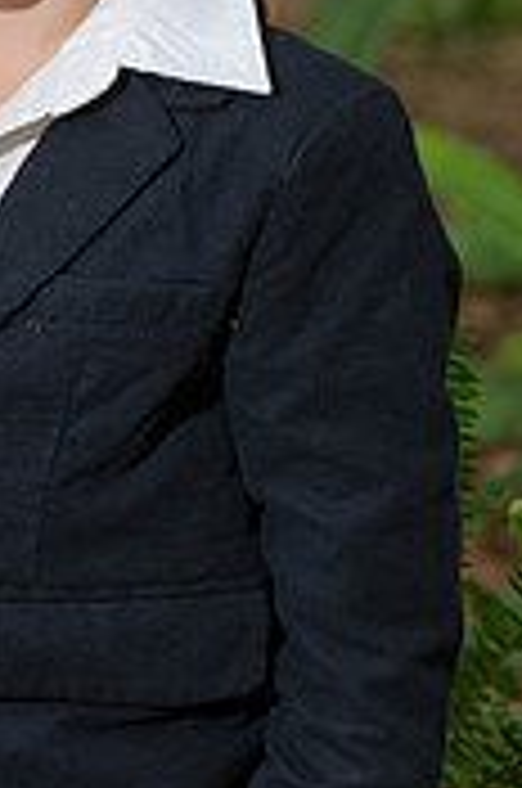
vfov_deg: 5.7
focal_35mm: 360
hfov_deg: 3.8
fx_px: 7861
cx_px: 7
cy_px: 270
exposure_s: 1/200
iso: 400
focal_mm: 140
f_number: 3.5
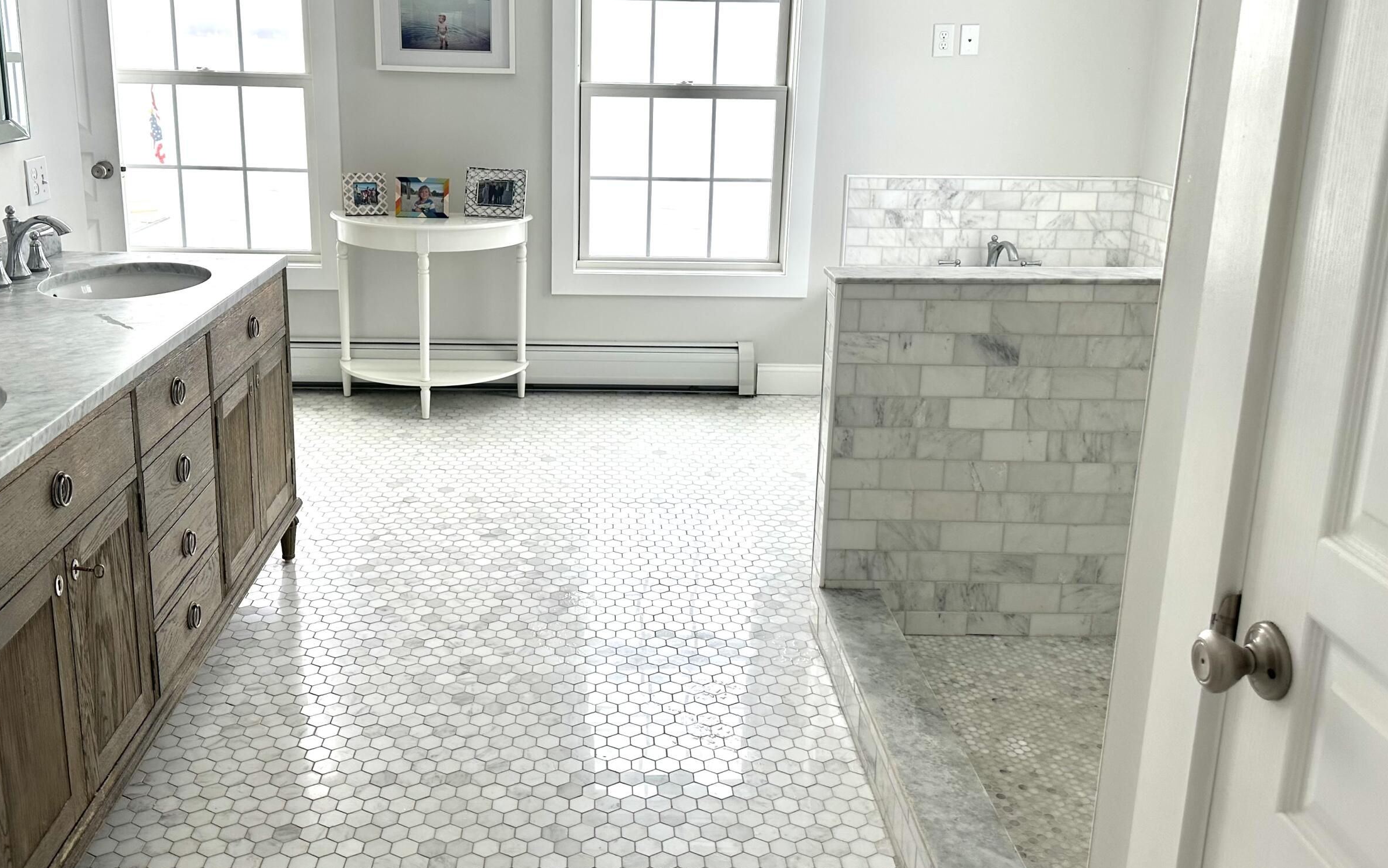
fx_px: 1211
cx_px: 633
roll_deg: -1.4
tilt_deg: -14.5
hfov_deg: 59.6
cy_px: 338
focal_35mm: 32
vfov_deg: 39.2
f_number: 1.78
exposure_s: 1/122
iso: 80
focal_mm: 6.86
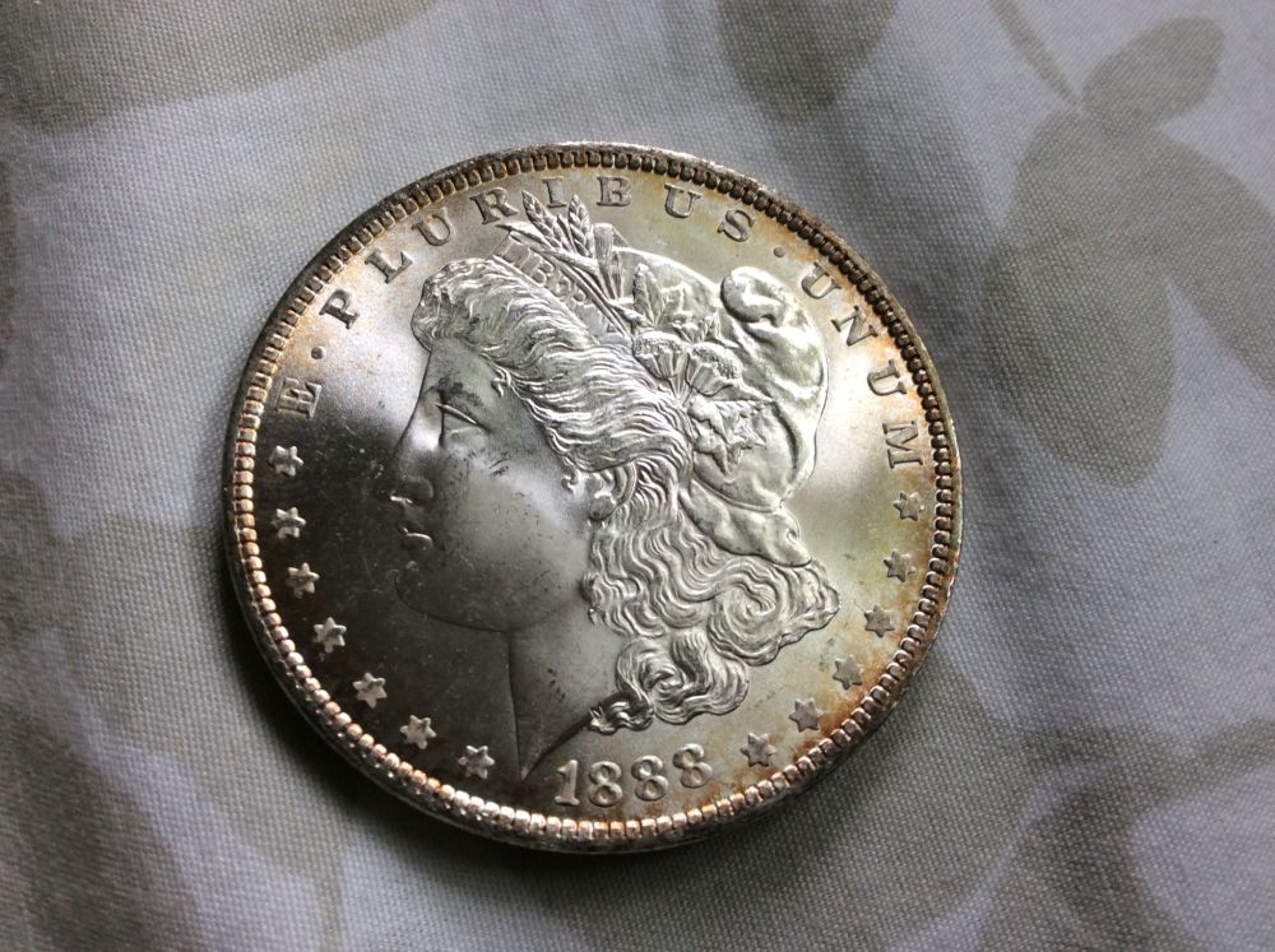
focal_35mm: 32
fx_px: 1177
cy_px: 476
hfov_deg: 56.9
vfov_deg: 44.1
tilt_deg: -70.8
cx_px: 638
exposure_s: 1/24
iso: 50
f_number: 2.4
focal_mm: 3.3
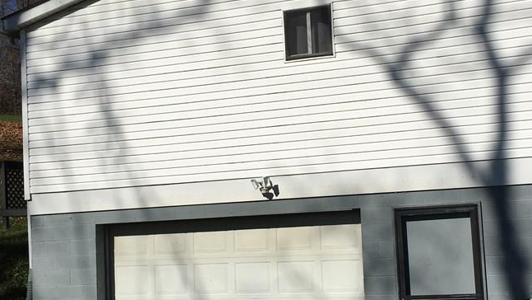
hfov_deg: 41.2
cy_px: 185
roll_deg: +3.2
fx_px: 705
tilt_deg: +5.5
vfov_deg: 23.9
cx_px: 312
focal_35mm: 50
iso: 25
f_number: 2.2
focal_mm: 4.15
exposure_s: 1/5128
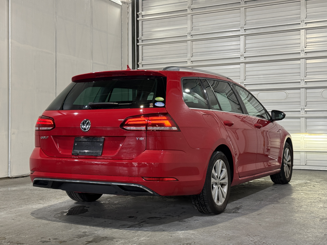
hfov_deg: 39.7
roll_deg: +0.1
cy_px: 122
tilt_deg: +0.9
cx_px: 164
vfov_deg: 30.3
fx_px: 453
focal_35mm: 48
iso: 100
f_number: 1.78
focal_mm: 6.76
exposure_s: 1/60
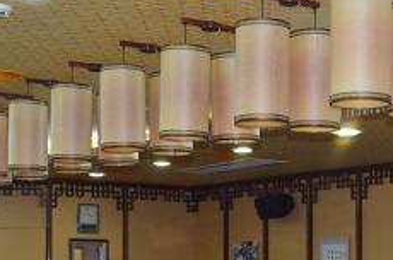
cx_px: 316
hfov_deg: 23.4
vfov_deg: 15.5
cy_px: 269
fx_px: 936
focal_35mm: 86
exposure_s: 1/60
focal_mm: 22
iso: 1600
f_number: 5.6
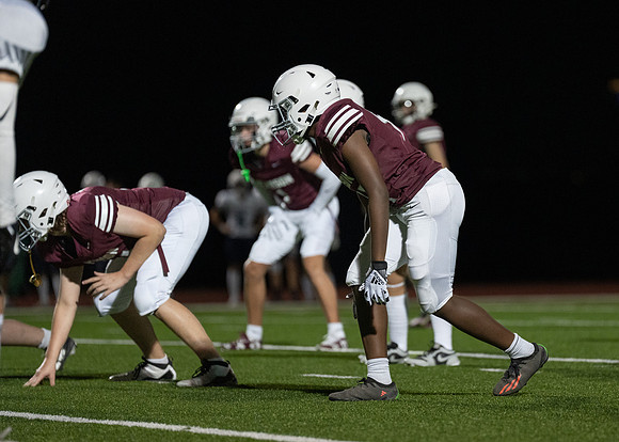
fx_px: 4649
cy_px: 230
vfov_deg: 5.4
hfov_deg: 7.6
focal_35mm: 265
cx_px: 404
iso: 3200
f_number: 2.8
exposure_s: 1/1000
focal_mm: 200
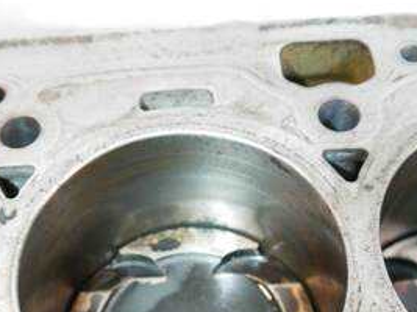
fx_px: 650
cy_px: 234
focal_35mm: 54
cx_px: 183
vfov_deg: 26.7
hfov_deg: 35.5
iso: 1250
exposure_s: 1/125
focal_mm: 15
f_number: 3.6
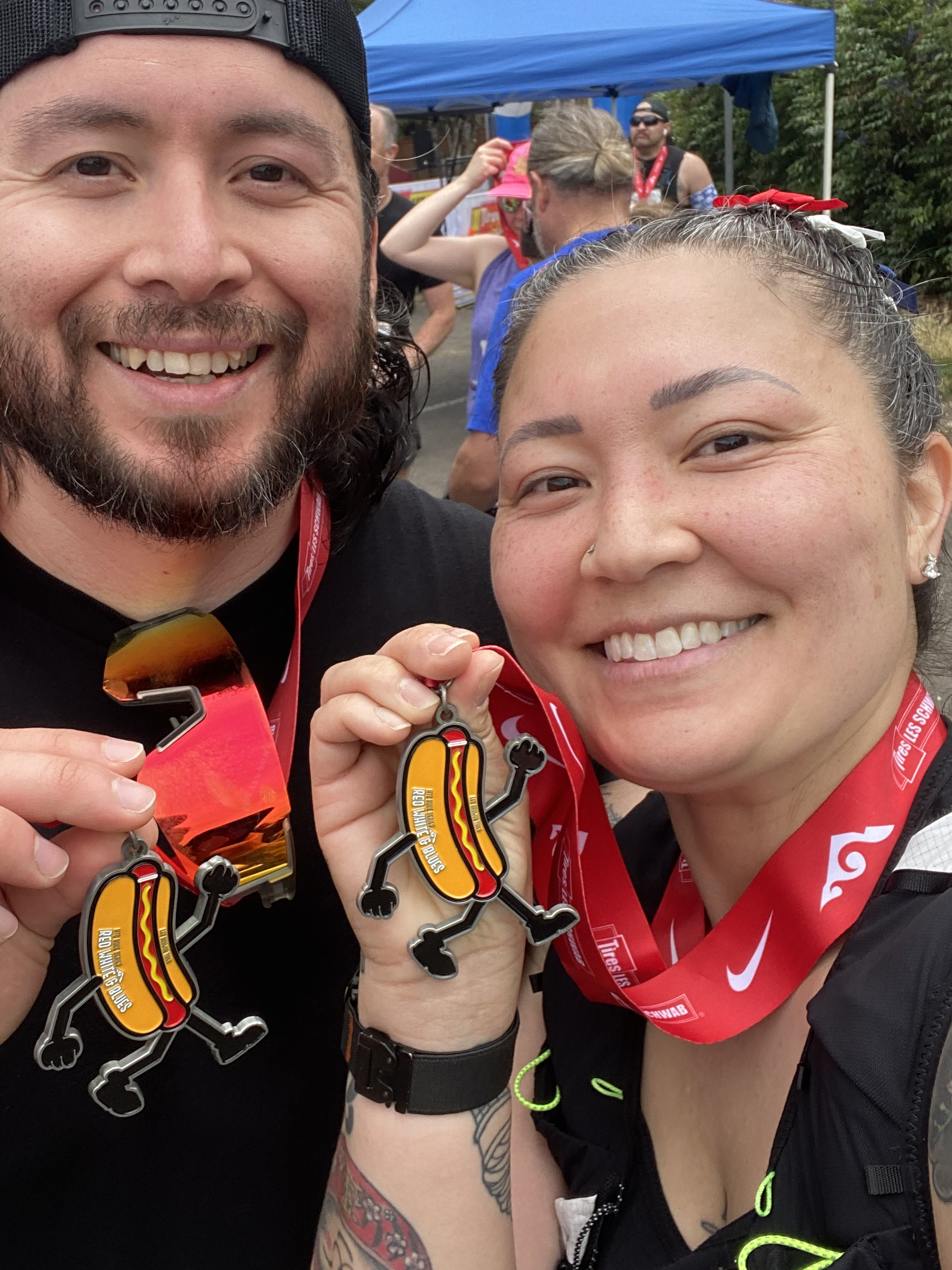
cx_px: 386
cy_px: 573
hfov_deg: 37.6
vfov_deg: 48.9
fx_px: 1394
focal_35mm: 38
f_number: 2.2
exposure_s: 1/241
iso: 25
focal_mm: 2.71
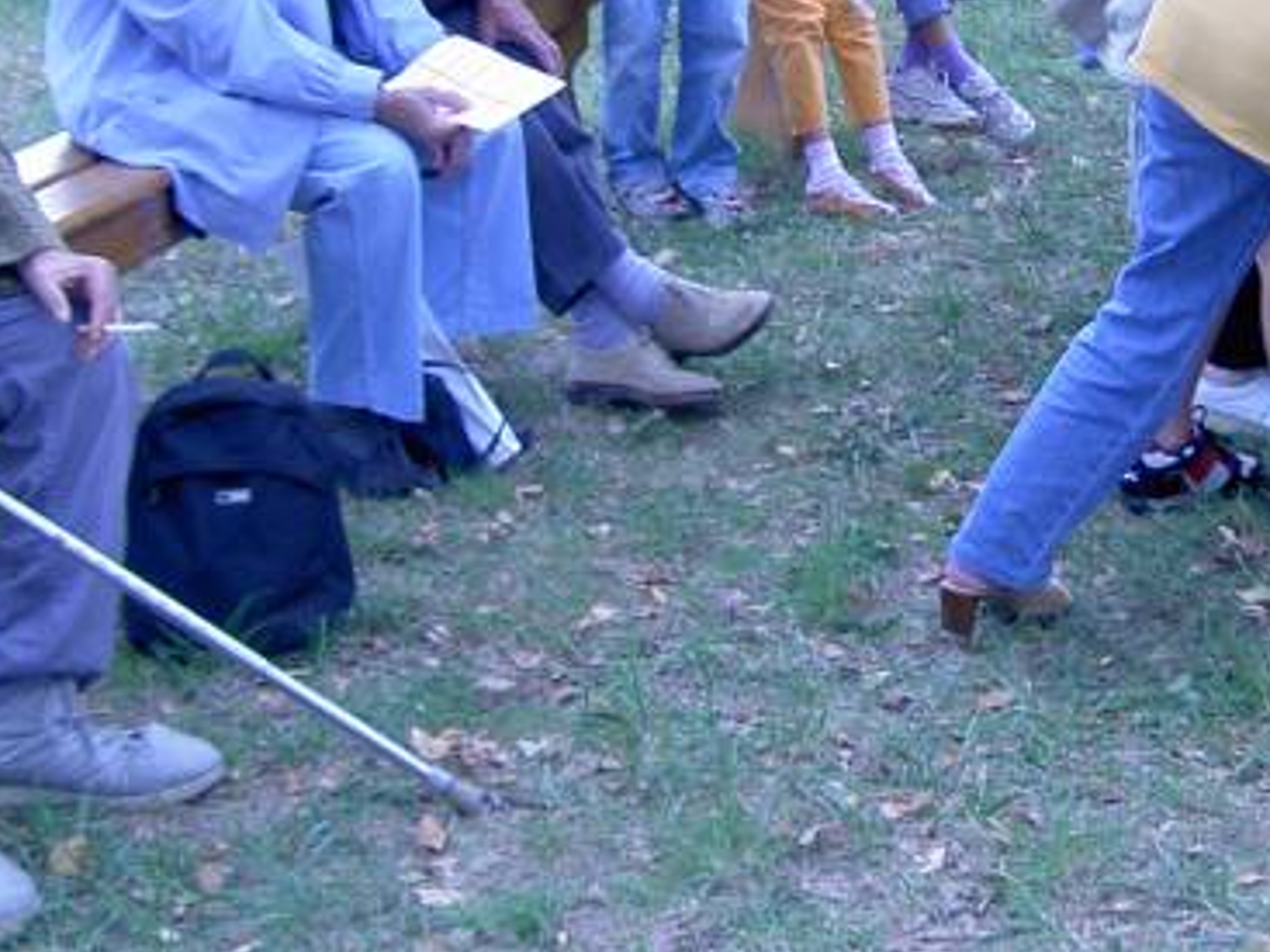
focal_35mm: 85
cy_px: 142
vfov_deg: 17.2
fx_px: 3117
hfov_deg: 22.6
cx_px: 1069
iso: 100
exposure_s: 1/80
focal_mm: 8
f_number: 2.8
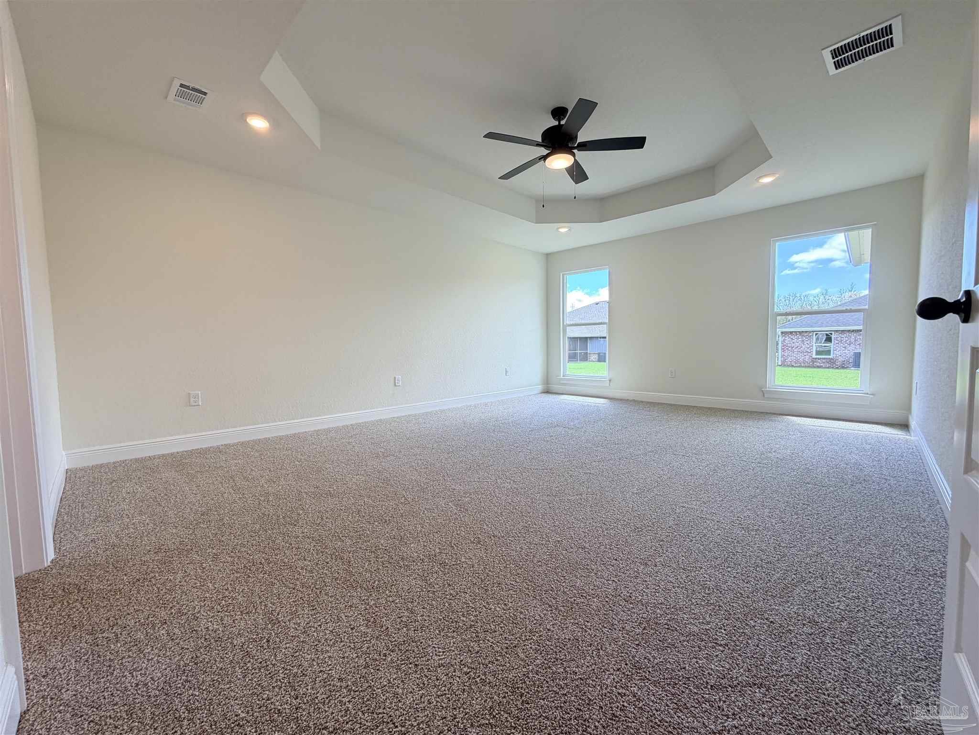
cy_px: 368
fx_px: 396
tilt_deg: -3.4
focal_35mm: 14
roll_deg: +1.5
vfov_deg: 85.7
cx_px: 490
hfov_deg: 102.1
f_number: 2.2
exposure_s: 1/120
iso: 100
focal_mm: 2.22
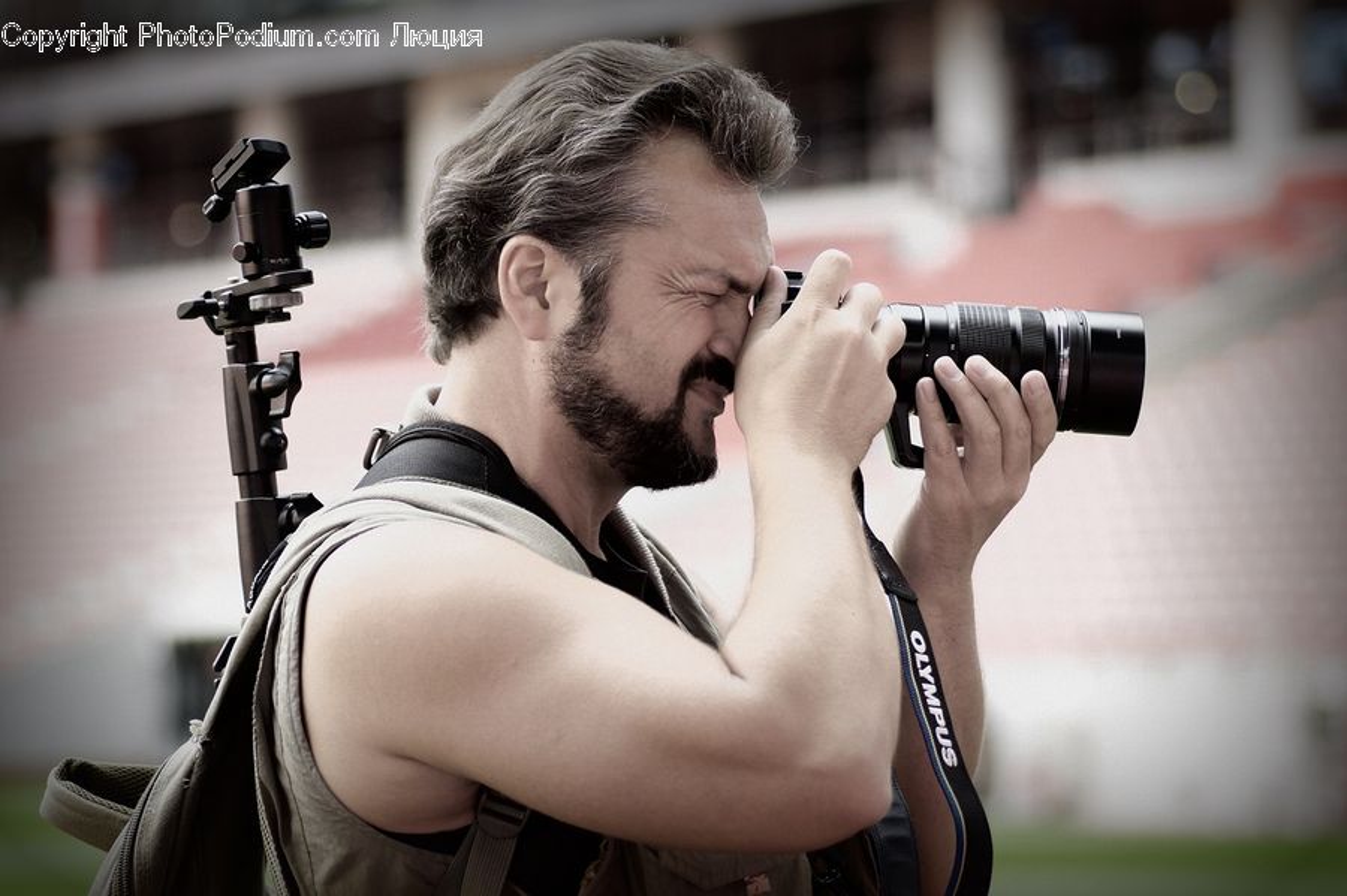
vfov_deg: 10.1
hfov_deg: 15.2
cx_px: 674
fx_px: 5048
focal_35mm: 135
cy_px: 448
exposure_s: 1/400
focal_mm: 90
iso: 400
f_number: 2.8
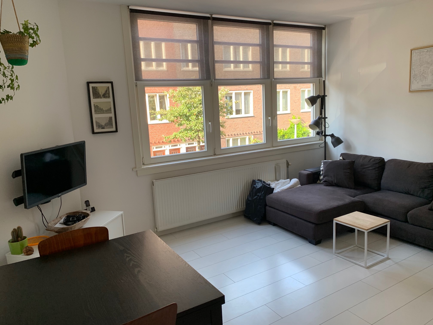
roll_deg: +3.0
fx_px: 325
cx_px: 216
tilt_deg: -11.1
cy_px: 162
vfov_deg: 53.1
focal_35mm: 26
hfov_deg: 67.3
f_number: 1.8
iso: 50
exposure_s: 1/121
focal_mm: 4.25
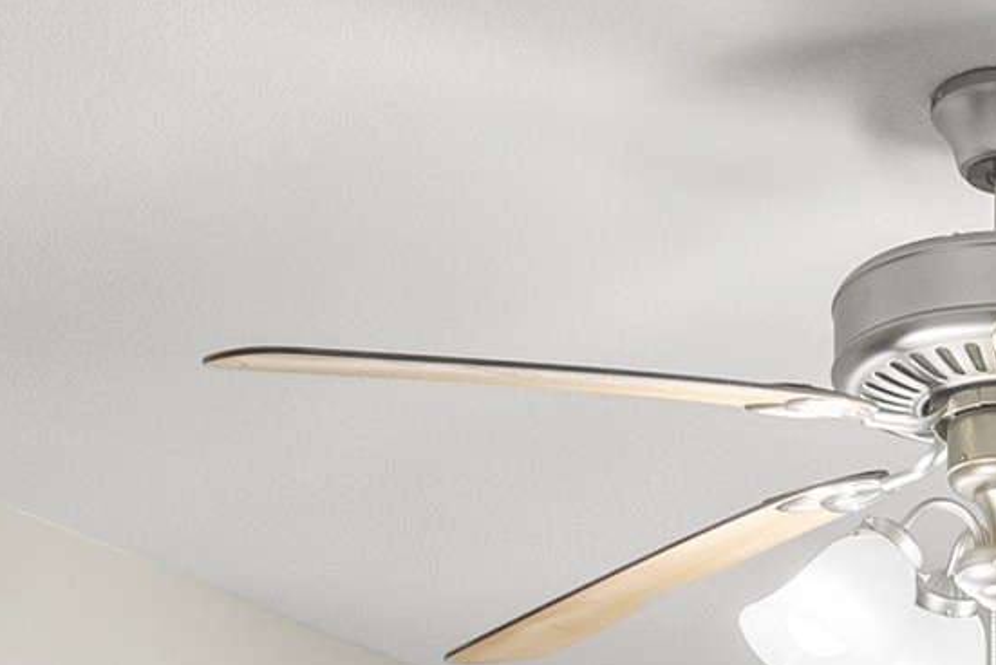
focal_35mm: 106
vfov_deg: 11.1
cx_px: 1179
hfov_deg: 18.3
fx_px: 2934
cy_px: 1518
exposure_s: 1/13
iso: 400
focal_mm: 19
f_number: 5.6
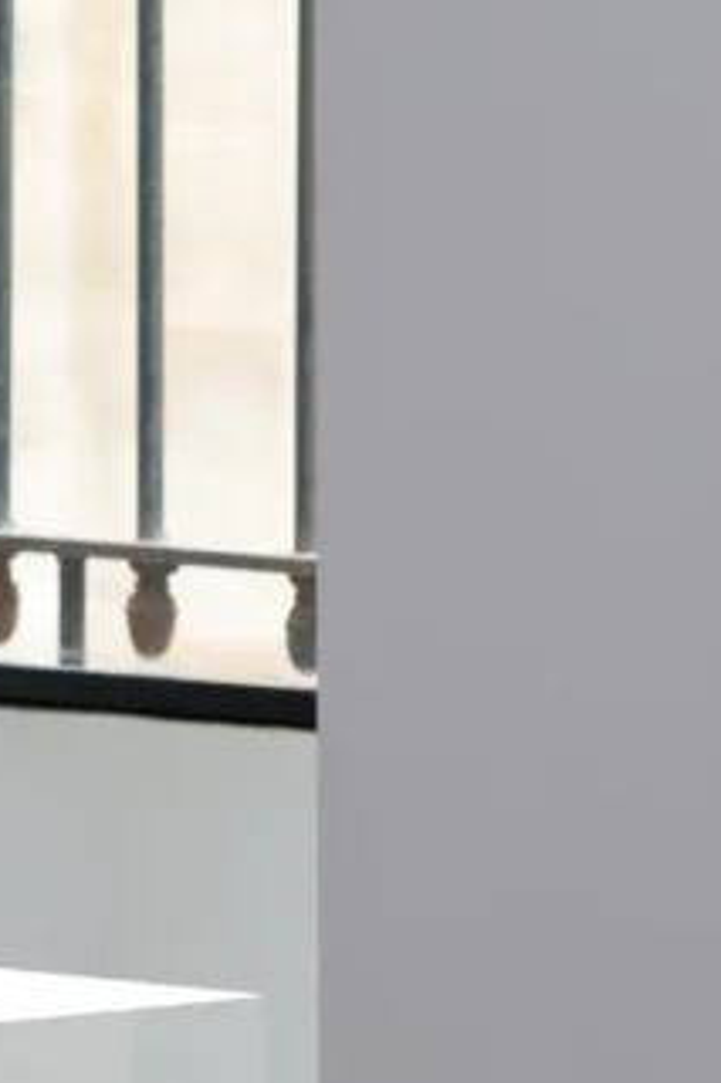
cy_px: 509
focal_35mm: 375
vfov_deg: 5.5
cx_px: -538
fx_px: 11277
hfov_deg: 3.6
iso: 400
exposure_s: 1/50
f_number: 5.6
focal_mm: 100
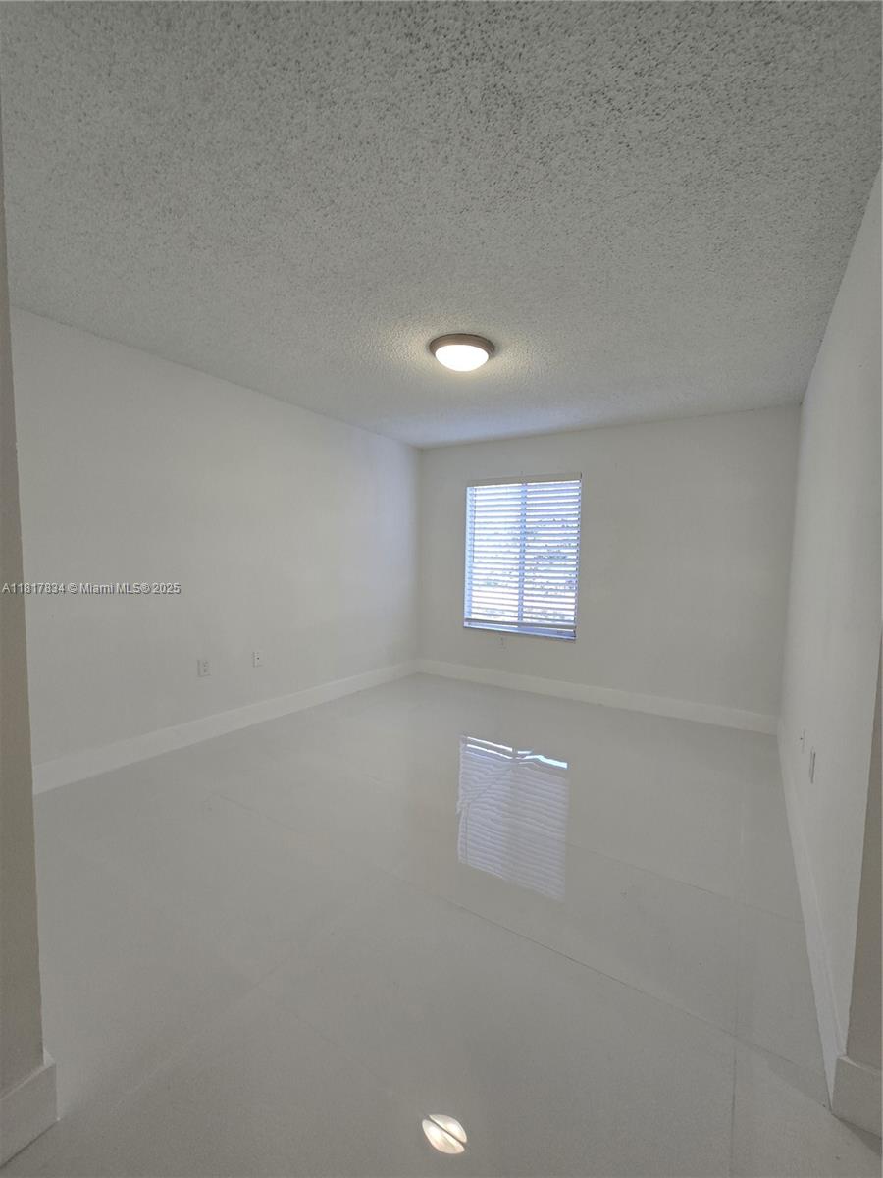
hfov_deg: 89.9
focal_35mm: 13
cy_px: 589
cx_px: 442
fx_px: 442
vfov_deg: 106.2
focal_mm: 2.2
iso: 64
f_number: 2.2
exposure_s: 1/60
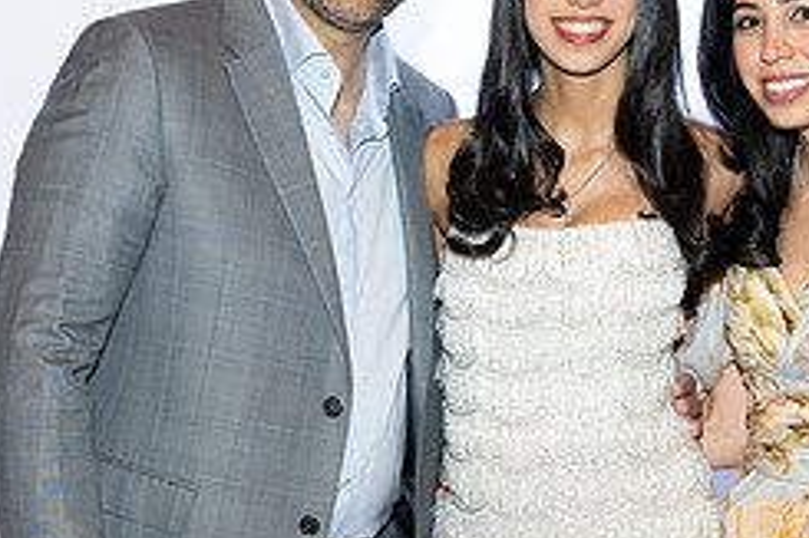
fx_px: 2291
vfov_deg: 13.4
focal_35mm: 102
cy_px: 266
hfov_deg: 20.0
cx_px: 512
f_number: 5.6
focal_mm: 43
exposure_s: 1/80
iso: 1000
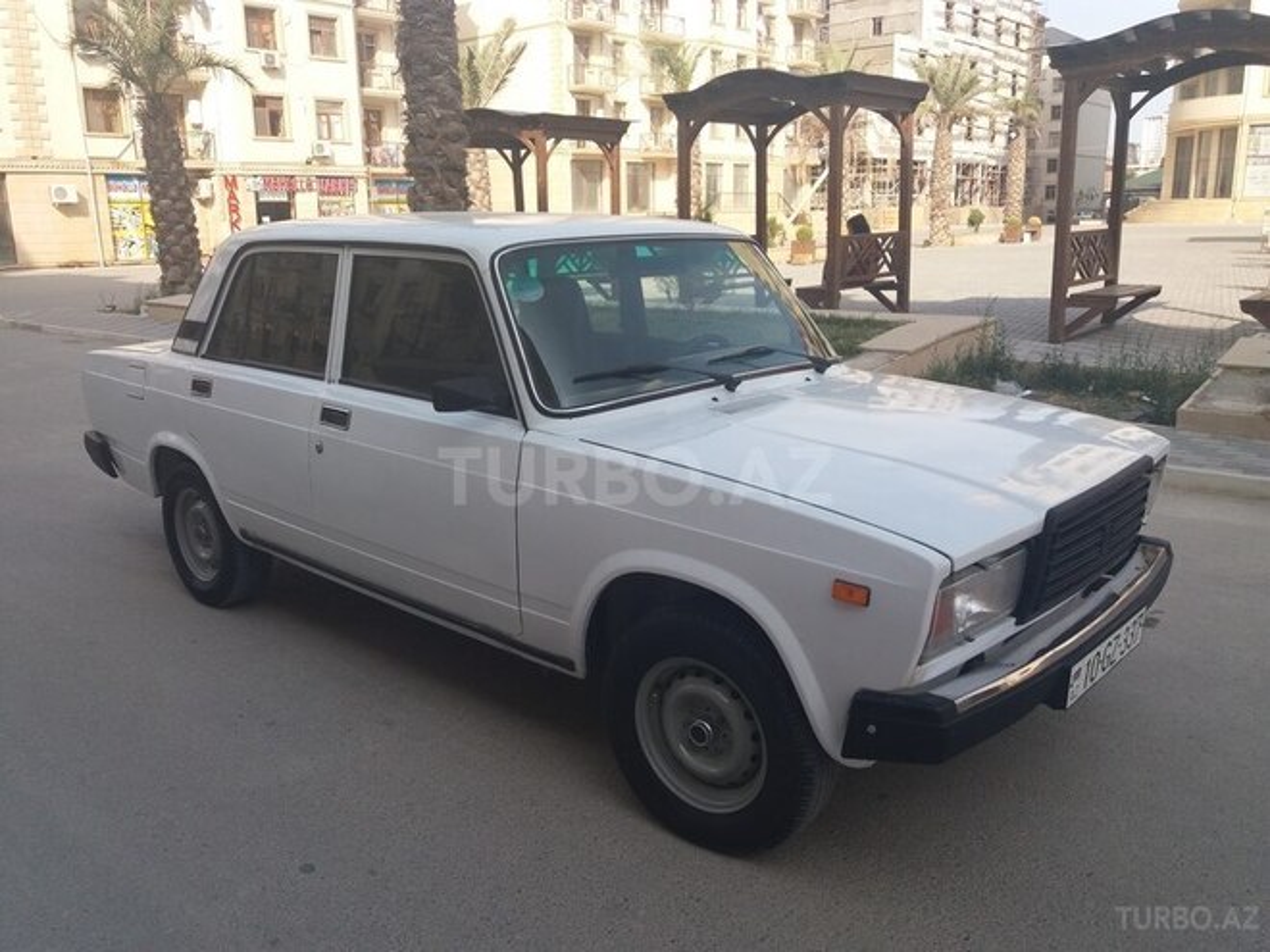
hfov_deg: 63.4
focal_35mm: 28
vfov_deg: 49.7
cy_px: 476
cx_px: 635
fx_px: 1027
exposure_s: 1/859
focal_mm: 3.7
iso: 64
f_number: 1.9
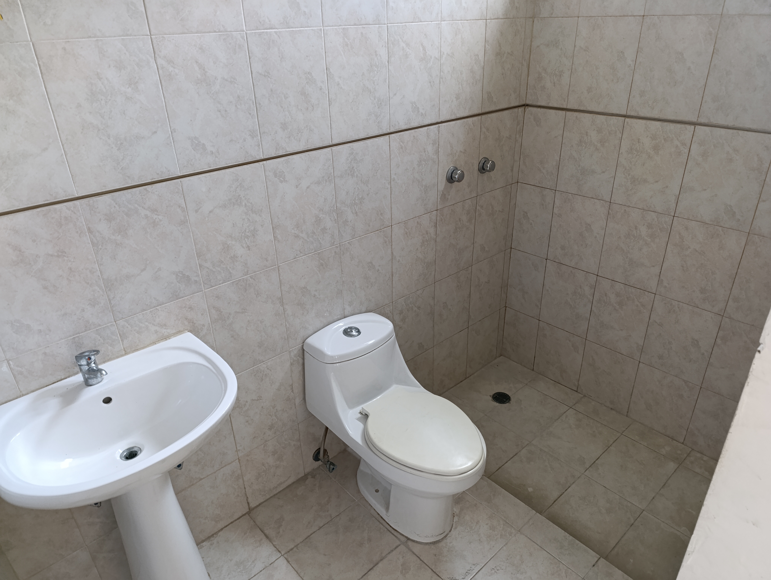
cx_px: 386
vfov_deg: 59.0
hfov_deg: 73.8
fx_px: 513
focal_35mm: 23
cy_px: 290
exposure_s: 1/25
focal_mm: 6.14
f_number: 1.6
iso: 1250
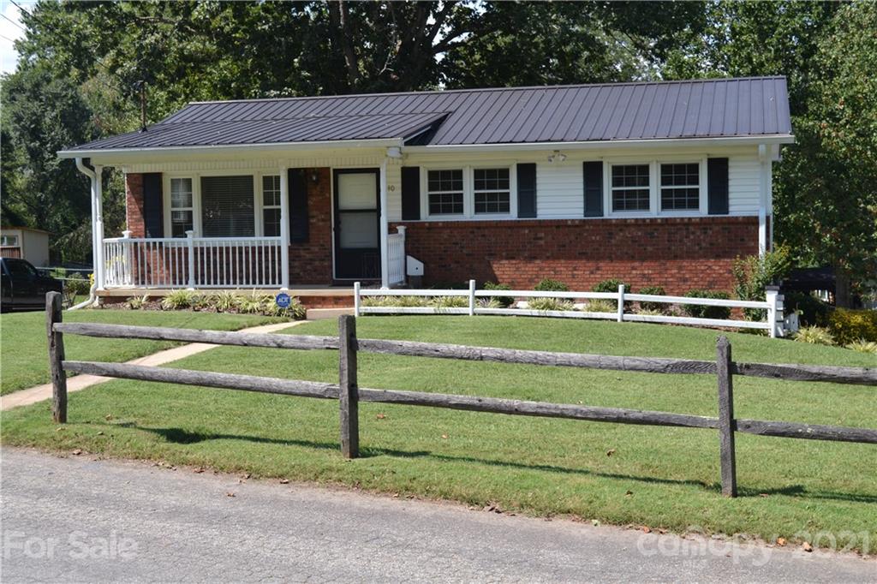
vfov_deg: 28.1
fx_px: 1169
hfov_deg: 41.1
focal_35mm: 48
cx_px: 438
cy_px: 292
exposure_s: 1/200
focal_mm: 32
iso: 100
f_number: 7.1
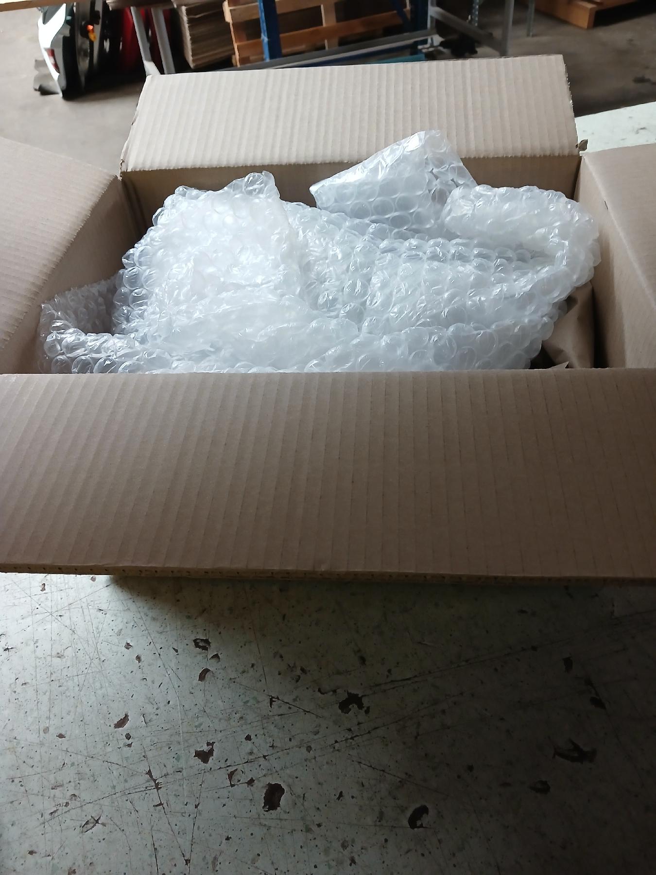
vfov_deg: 65.3
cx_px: 328
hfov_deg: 51.4
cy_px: 438
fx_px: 682
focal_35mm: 27
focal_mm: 3.98
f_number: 1.8
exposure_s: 1/33.3
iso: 250
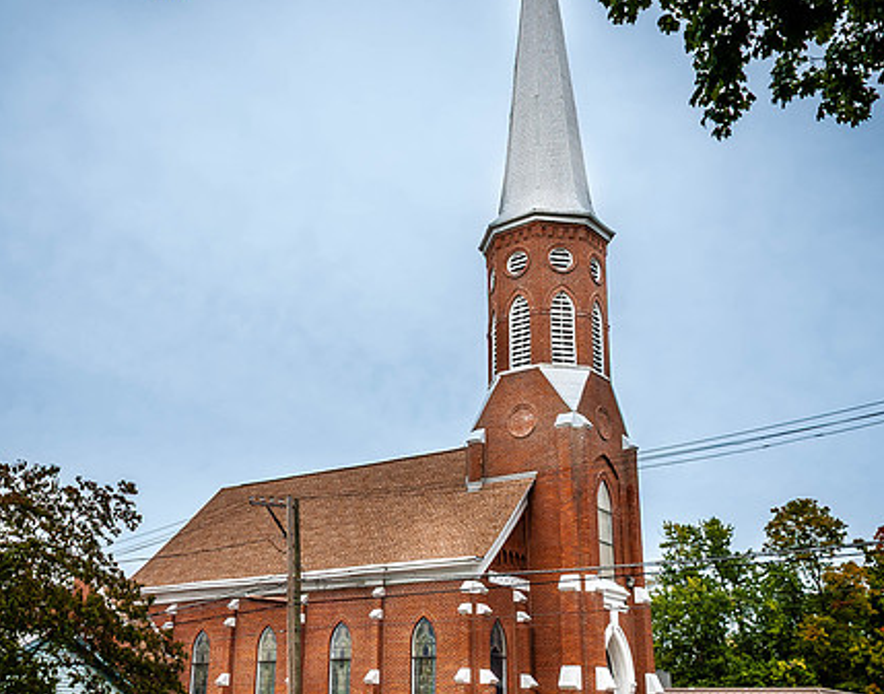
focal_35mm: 40
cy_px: 383
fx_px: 1039
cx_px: 363
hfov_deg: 45.9
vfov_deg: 36.9
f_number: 7.1
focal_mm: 18
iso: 100
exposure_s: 1/200
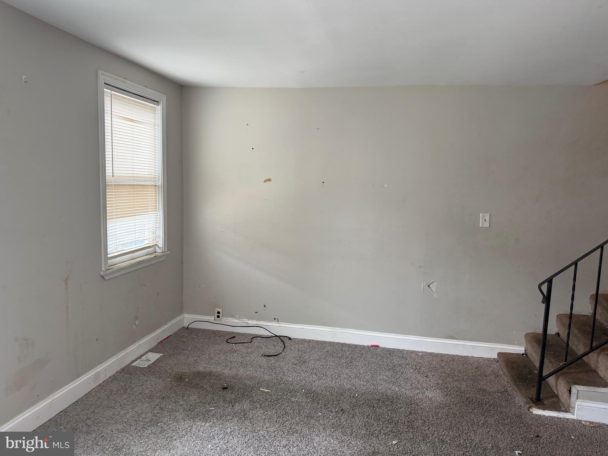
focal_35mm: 24
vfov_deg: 56.8
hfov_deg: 71.6
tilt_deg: -6.0
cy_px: 228
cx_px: 304
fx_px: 422
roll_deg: -2.3
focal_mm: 6.76
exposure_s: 1/76
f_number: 1.78
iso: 200
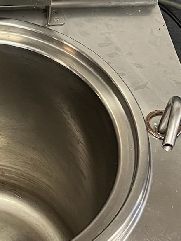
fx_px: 634
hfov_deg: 15.6
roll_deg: +2.7
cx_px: -37
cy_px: 33
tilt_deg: -43.3
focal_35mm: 91
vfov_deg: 21.2
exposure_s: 1/50
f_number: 1.6
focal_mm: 5.1
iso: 160
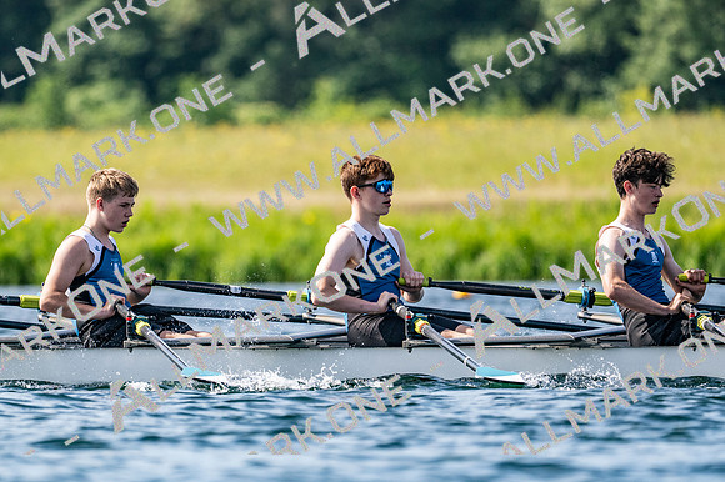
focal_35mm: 600
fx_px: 12076
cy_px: 241
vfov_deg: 2.3
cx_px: 362
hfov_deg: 3.4
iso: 280
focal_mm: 400
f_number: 4.5
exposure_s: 1/2500
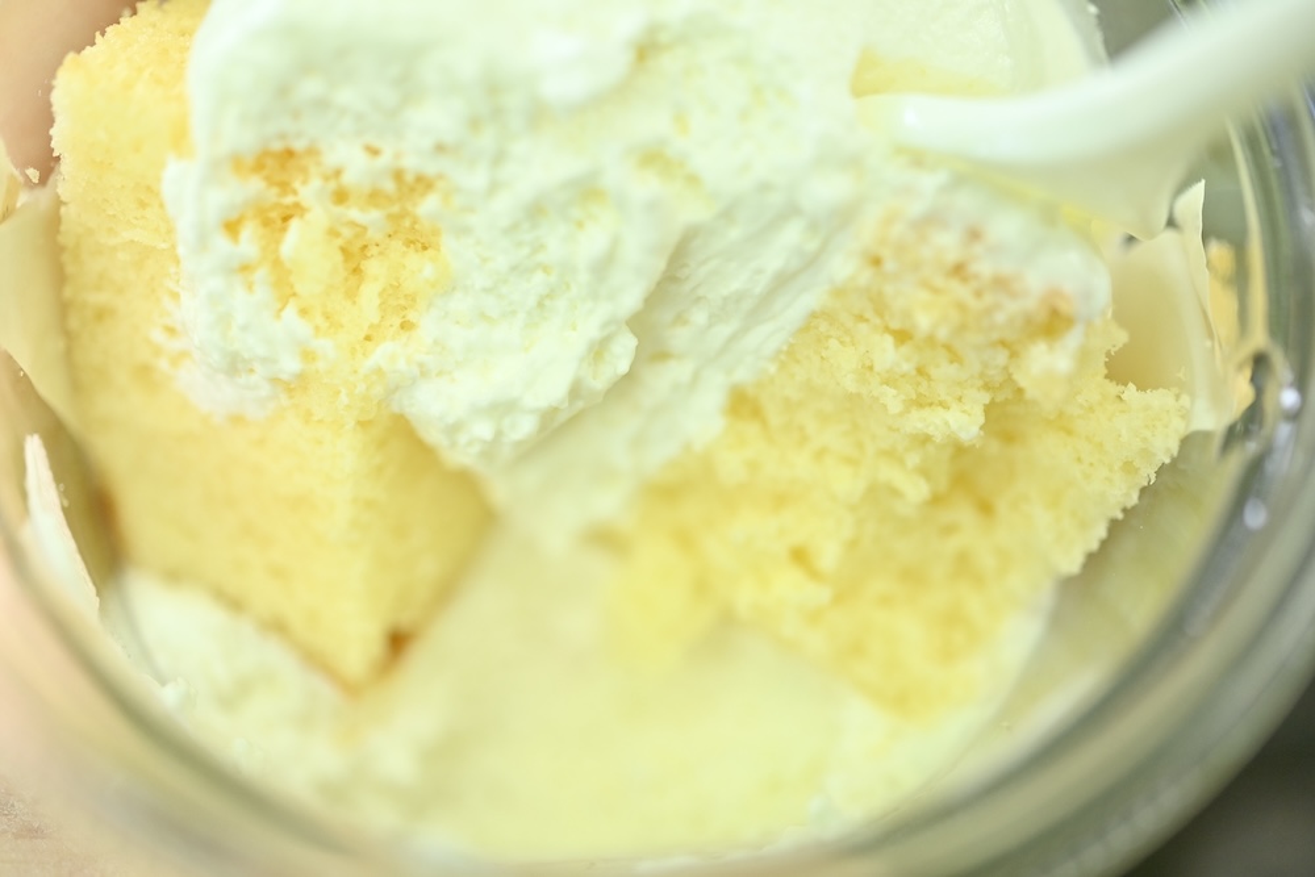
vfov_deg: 22.6
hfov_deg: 33.4
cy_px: 438
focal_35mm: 60
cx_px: 658
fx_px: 2192
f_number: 3.2
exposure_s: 1/400
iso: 800
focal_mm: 60
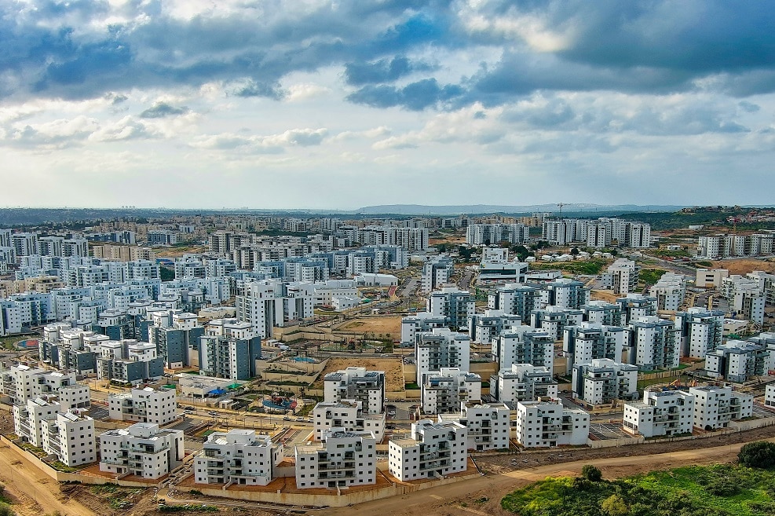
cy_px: 258
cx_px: 388
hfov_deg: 63.7
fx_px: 624
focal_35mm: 29
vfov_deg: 44.9
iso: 100
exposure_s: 1/985
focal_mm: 10.57
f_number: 2.8
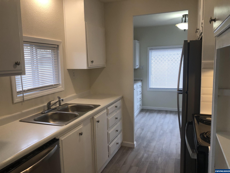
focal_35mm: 28
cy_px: 86
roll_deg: +2.8
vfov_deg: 49.7
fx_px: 186
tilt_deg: -5.9
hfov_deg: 63.4
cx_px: 115
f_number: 1.8
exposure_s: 1/30
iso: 20
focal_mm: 4
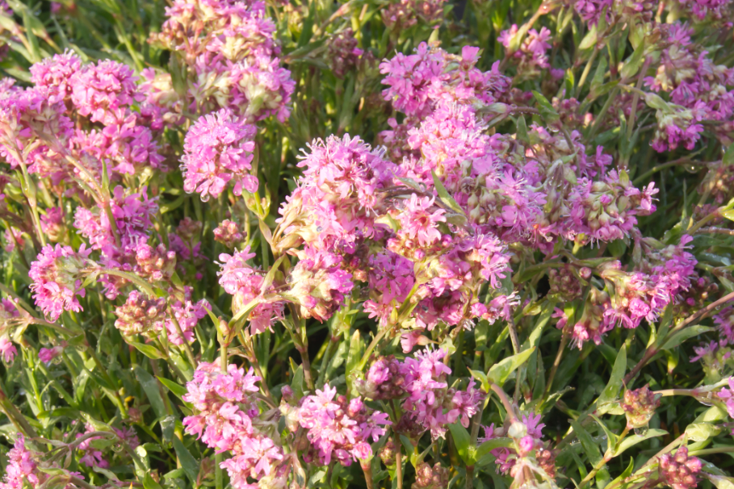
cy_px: 289
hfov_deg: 20.6
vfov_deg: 13.8
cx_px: 350
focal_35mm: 99
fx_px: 2018
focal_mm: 50
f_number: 16
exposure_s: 1/80
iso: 400
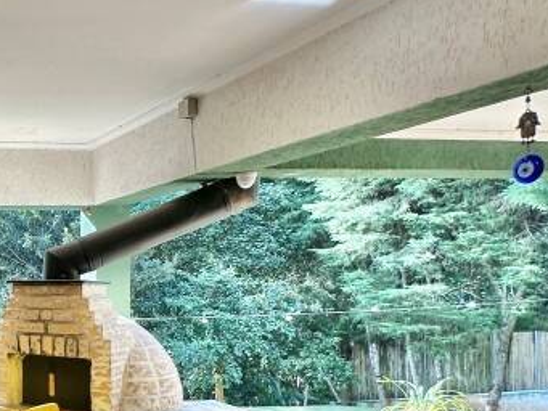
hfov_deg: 33.2
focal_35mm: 42
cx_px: -161
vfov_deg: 33.9
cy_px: 292
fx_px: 665
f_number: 2.2
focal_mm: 2.22
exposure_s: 1/123
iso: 40
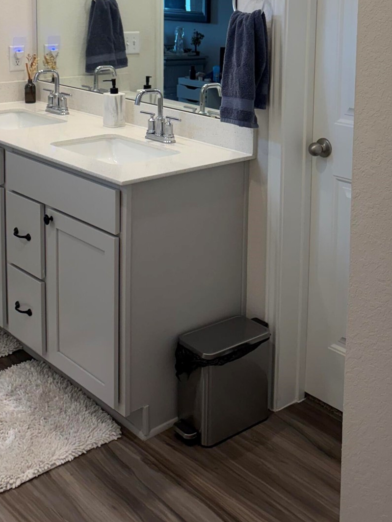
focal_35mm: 50
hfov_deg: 29.1
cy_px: 67
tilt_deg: -7.7
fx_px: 755
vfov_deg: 36.2
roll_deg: -0.6
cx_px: 221
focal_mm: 5.96
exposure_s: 1/120
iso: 80
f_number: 1.6
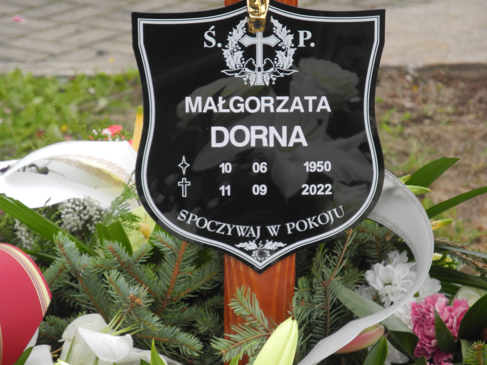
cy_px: 182
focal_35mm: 200
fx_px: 2814
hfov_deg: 9.9
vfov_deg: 7.4
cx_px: 244
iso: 100
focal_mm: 42.6
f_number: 5.6
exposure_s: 1/50
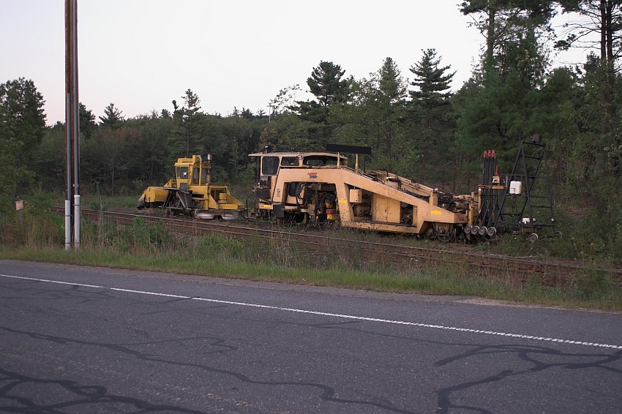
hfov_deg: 46.4
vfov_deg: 31.9
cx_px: 311
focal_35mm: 42
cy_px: 207
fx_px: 725
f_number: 3.5
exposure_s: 1/50
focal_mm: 28
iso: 200
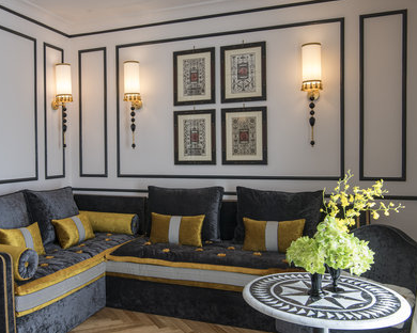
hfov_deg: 48.8
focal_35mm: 37
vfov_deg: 40.1
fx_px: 457
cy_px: 170
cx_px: 166
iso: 500
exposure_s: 1/20
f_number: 11
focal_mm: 32
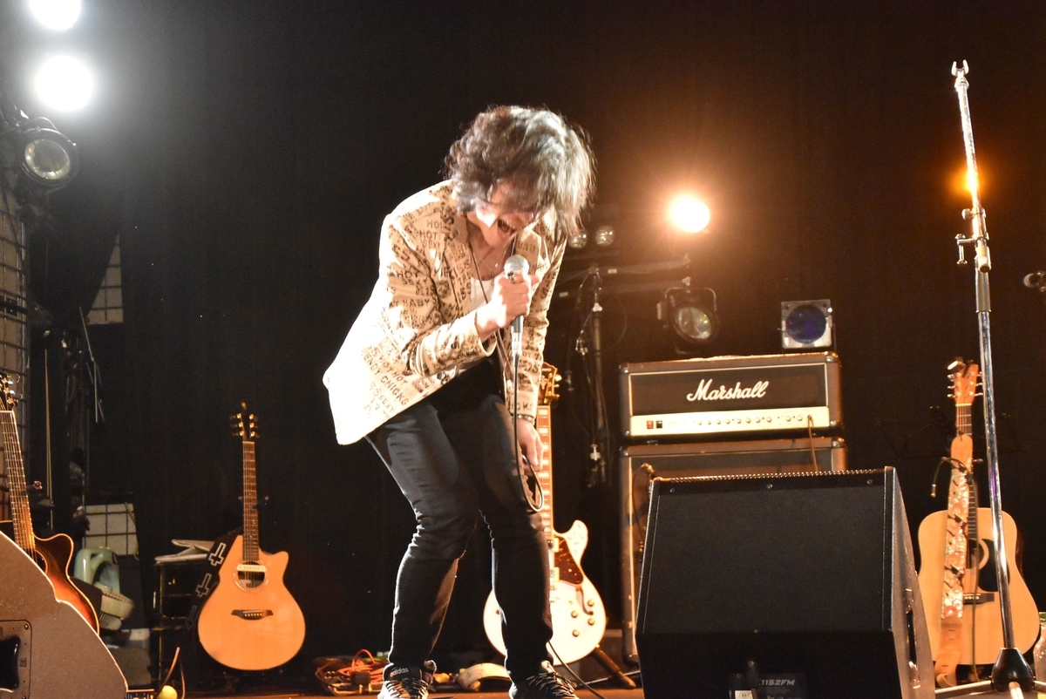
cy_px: 350
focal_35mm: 66
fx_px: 1919
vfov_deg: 20.6
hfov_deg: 30.5
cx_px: 523
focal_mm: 44
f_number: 4.8
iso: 8000
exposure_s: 1/80
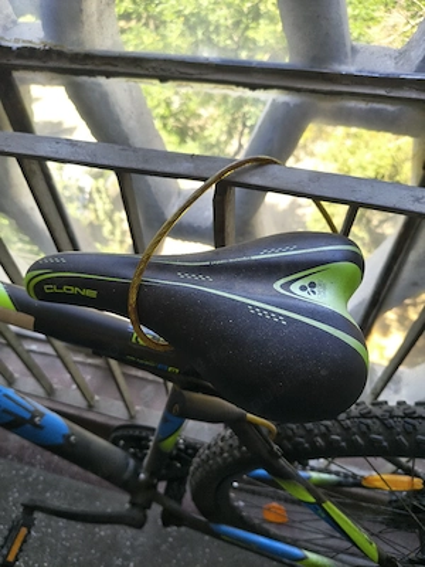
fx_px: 393
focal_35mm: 24
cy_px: 284
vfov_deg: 71.6
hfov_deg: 56.8
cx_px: 212
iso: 222
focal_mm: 5.56
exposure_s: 1/100
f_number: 1.8
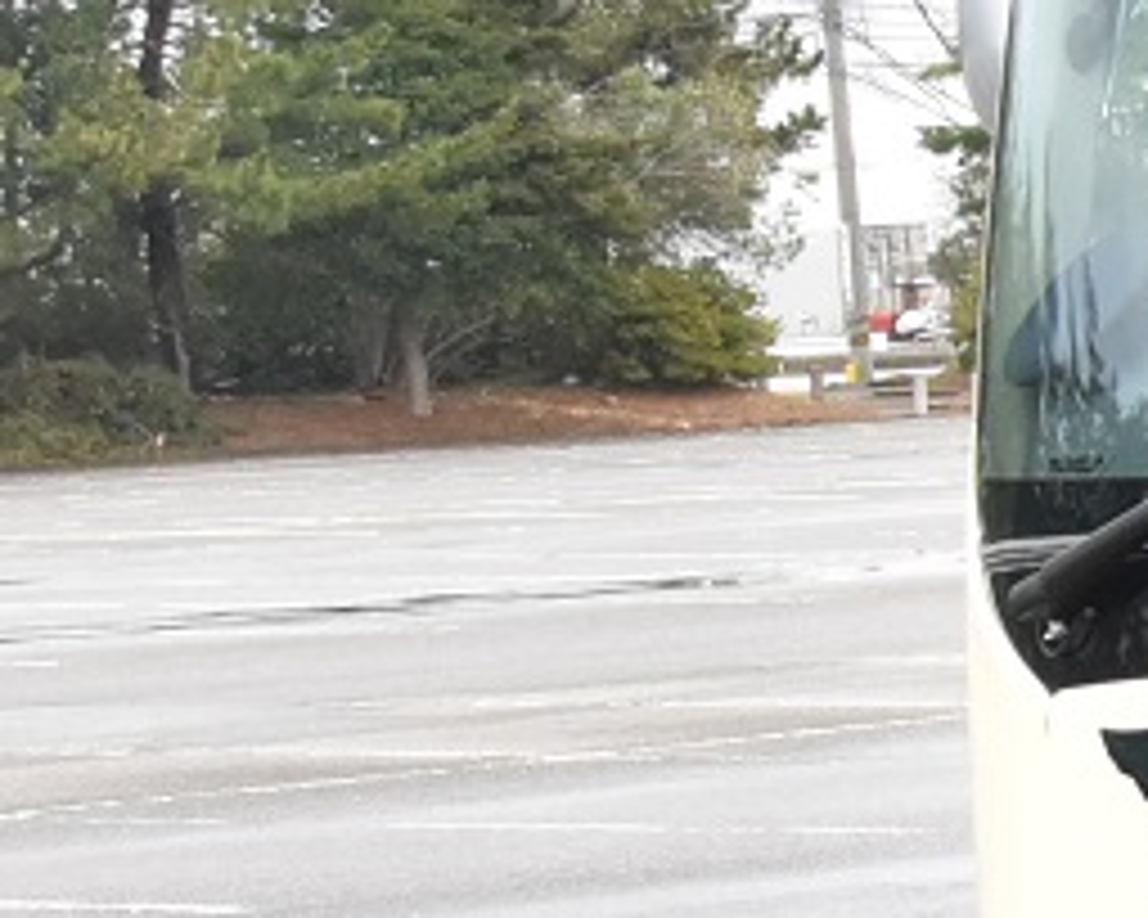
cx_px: 2728
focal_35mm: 212
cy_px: 562
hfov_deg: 8.4
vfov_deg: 7.3
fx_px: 7203
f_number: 10
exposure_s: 1/400
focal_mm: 30
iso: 2500
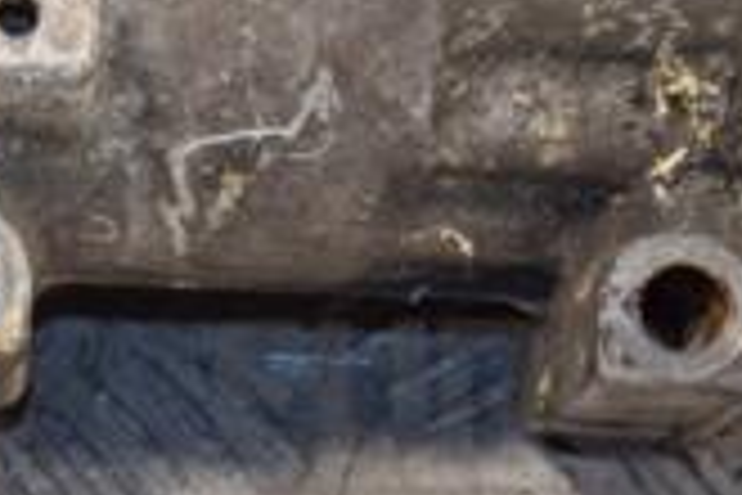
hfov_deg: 6.1
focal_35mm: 338
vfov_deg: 4.0
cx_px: 130
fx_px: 6966
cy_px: -212
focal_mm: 62
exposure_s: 1/160
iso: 800
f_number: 5.3
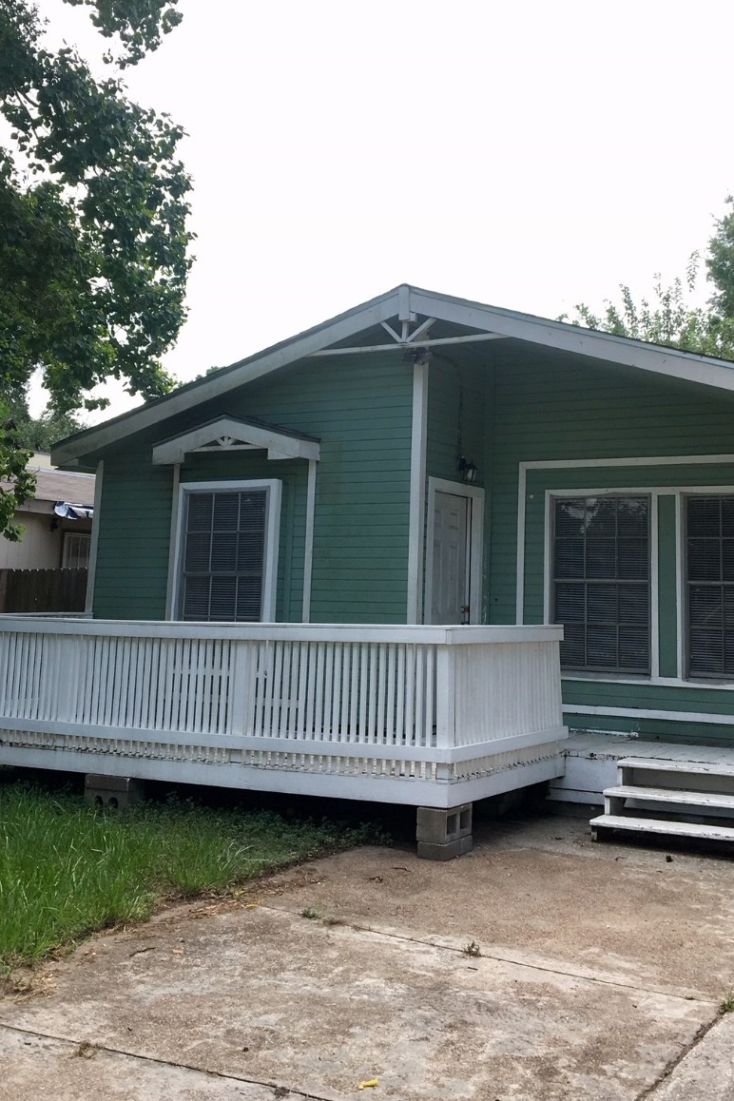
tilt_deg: +10.0
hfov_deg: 33.3
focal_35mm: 40
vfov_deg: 48.0
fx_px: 1223
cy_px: 415
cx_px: 424
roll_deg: -0.6
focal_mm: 4.15
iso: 25
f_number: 2.2
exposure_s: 1/249
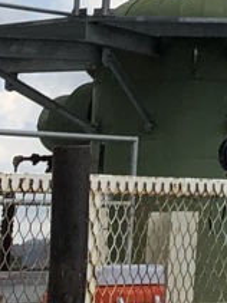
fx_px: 1812
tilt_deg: +17.1
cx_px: 770
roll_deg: +1.1
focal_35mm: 207
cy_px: -208
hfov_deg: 6.3
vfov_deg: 9.2
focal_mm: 4
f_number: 1.8
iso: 20
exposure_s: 1/2208
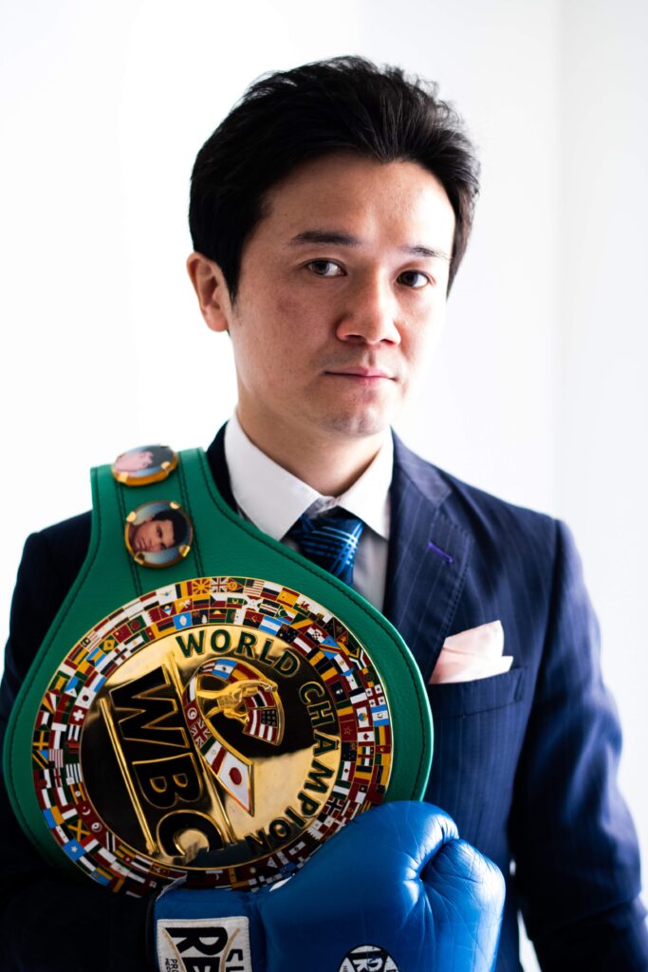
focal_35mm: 58
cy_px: 486
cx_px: 324
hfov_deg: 23.4
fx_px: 1565
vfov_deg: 34.5
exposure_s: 1/125
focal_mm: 58
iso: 2800
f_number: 2.8
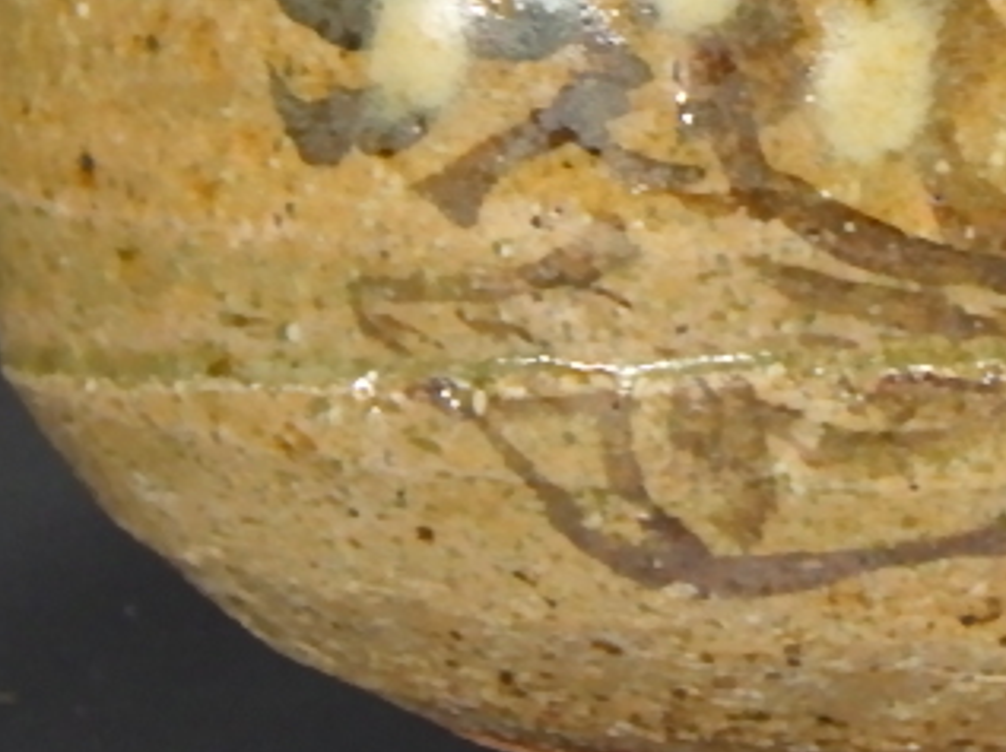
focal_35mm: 304
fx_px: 8825
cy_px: 10
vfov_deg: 4.9
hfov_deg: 6.5
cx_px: 958
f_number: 5
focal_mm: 16.7
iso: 400
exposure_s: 1/40
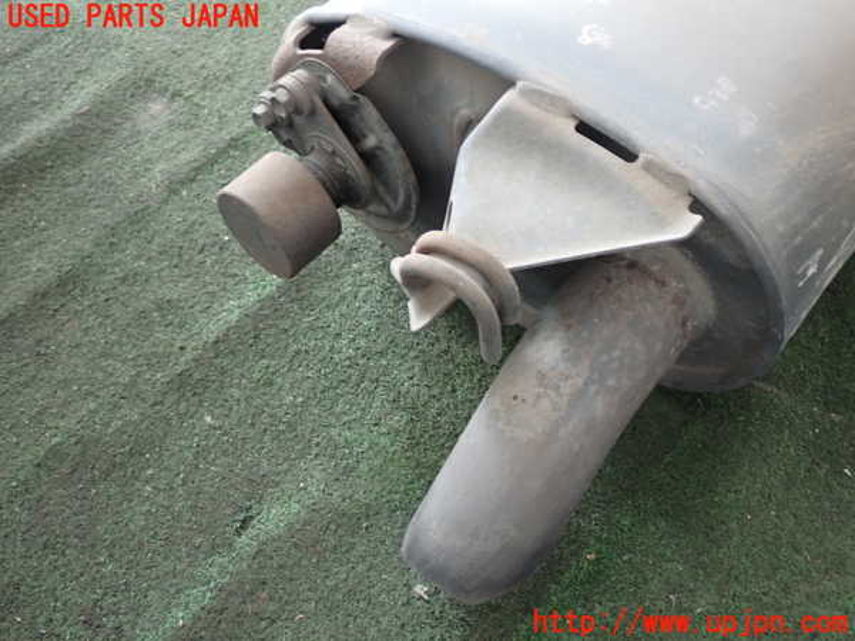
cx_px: 428
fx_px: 939
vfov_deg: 37.7
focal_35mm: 38
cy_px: 320
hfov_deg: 49.0
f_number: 2.7
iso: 250
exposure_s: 1/40
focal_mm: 6.83
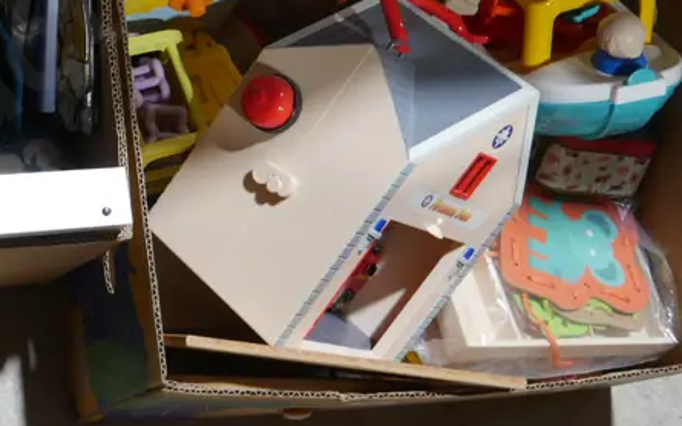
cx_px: -11
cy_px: 92
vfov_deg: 16.6
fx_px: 1450
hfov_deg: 25.1
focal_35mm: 78
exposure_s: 1/60
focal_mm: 16
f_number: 3.6
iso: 400
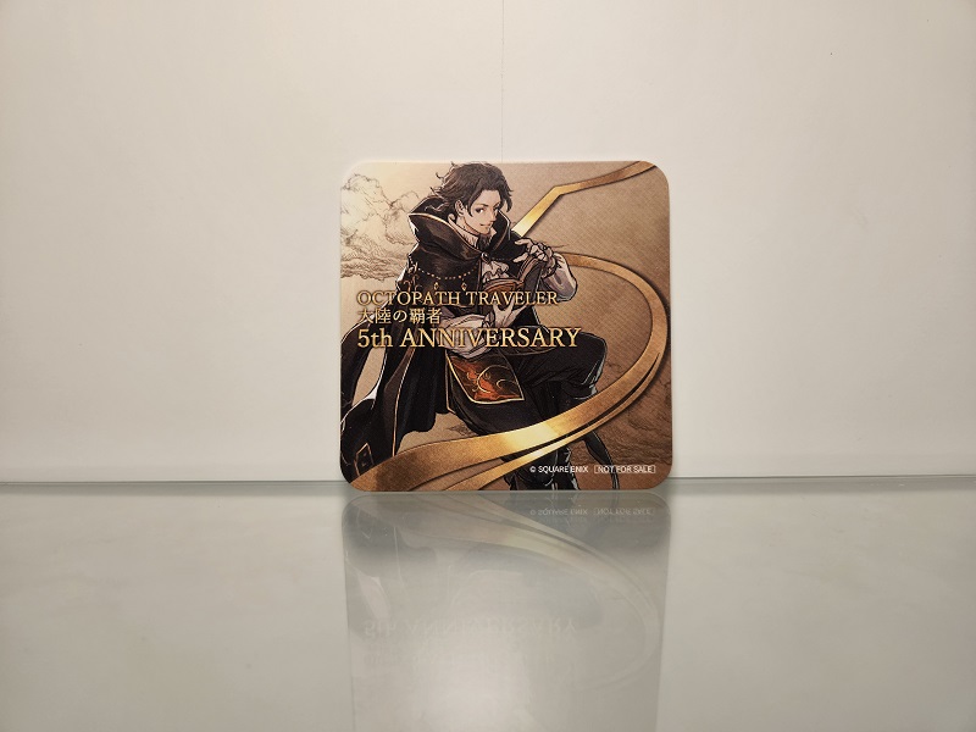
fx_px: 648
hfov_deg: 73.9
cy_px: 366
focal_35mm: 23
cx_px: 488
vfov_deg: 58.9
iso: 160
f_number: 1.8
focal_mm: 5.4
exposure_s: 1/100
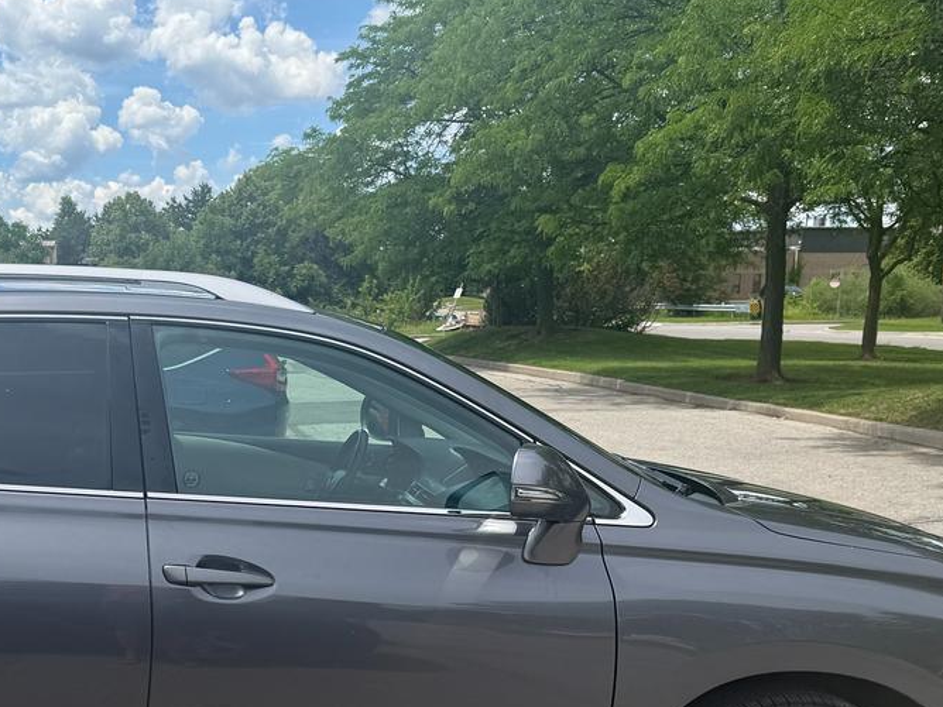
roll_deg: +0.0
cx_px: 162
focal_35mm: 46
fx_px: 1253
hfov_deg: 39.3
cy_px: 580
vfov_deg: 30.6
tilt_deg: -12.1
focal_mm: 6.76
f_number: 1.78
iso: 80
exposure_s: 1/3584
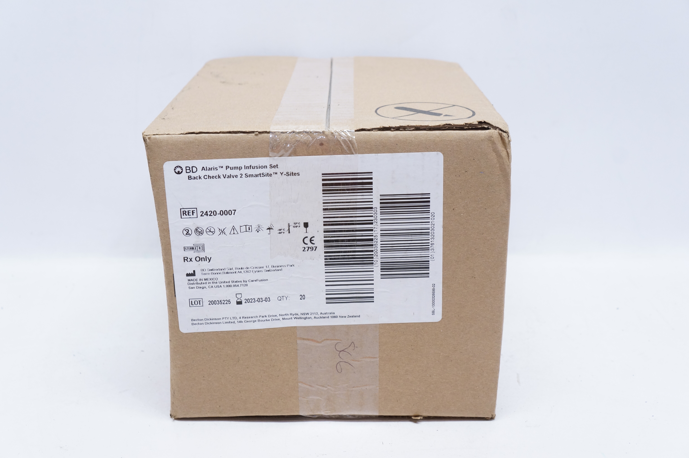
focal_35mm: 44
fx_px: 832
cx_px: 344
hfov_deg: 45.0
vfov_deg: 30.8
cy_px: 229
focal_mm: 29
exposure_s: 1/40
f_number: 6.3
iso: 800
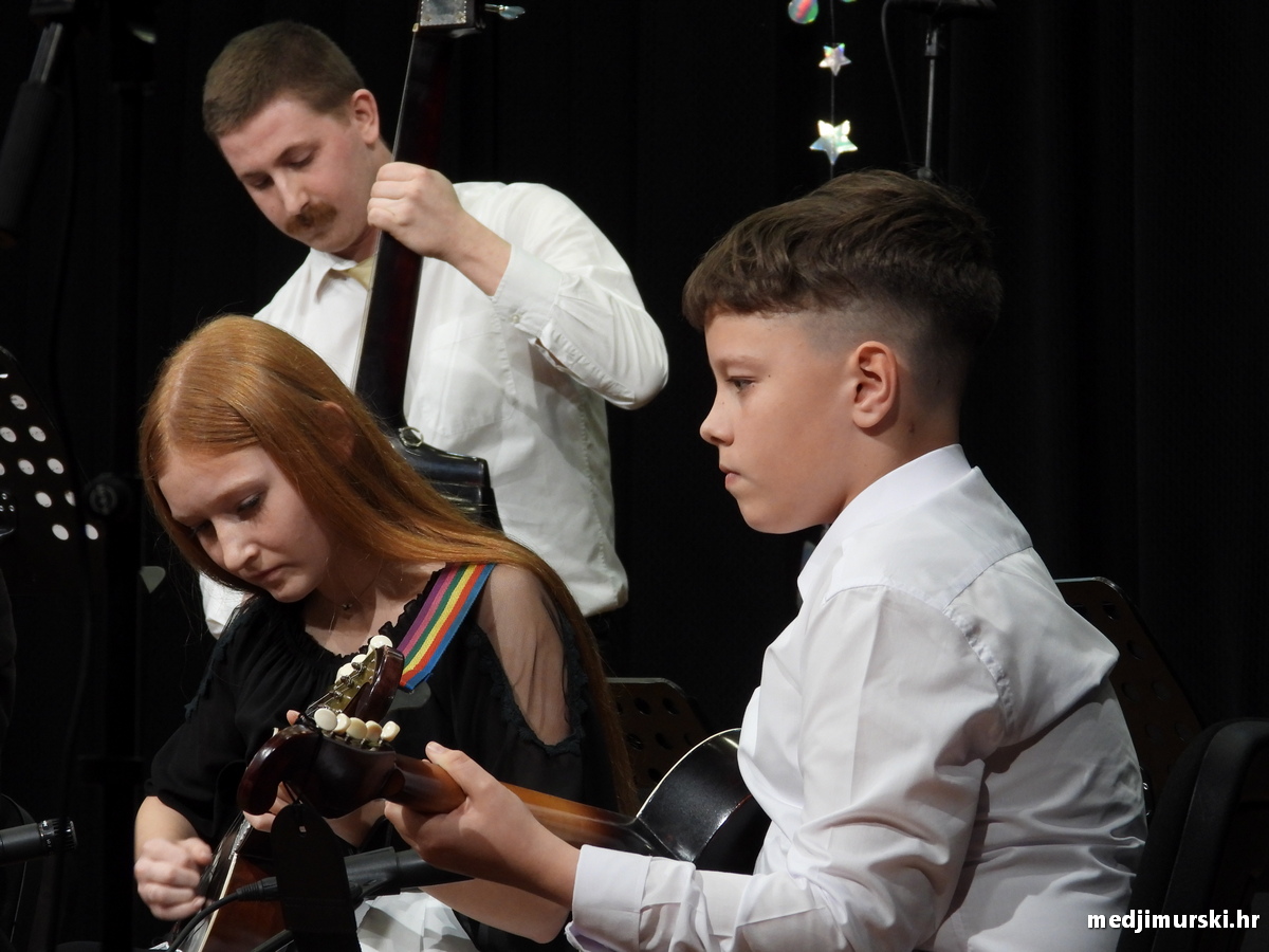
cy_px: 476
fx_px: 6782
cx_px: 634
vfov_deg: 8.0
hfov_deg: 10.7
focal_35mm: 185
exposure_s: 1/50
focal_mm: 33.2
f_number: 4.5
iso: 400
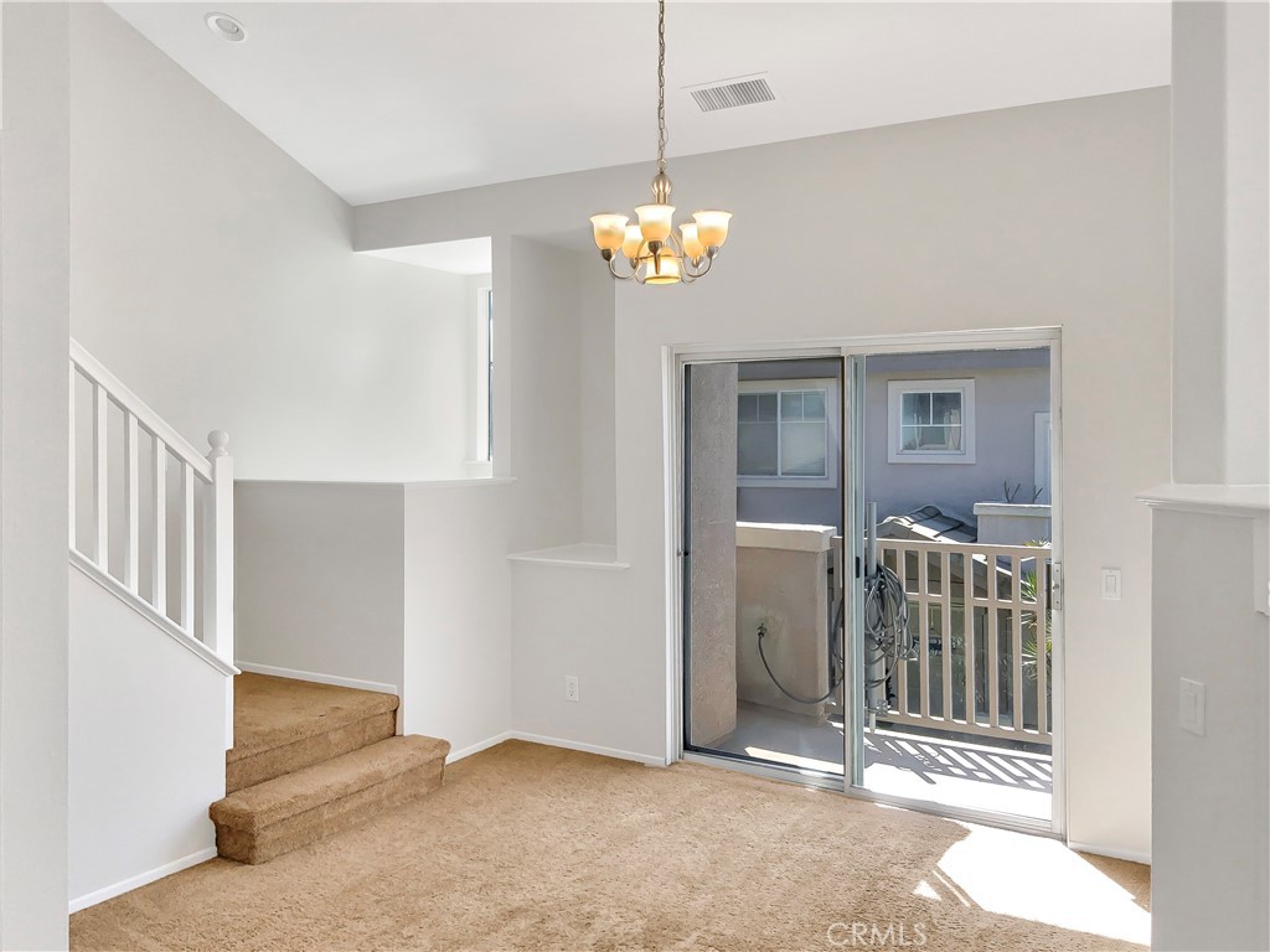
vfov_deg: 48.2
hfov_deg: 61.7
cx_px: 635
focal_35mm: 29
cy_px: 476
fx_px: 1064
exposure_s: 1/120
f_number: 1.8
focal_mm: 3
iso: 20
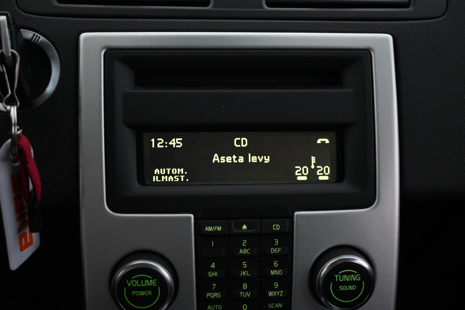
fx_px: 533
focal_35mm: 41
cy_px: 155
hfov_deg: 47.2
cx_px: 232
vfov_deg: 32.4
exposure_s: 1/40
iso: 4000
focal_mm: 27.5
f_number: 4.5
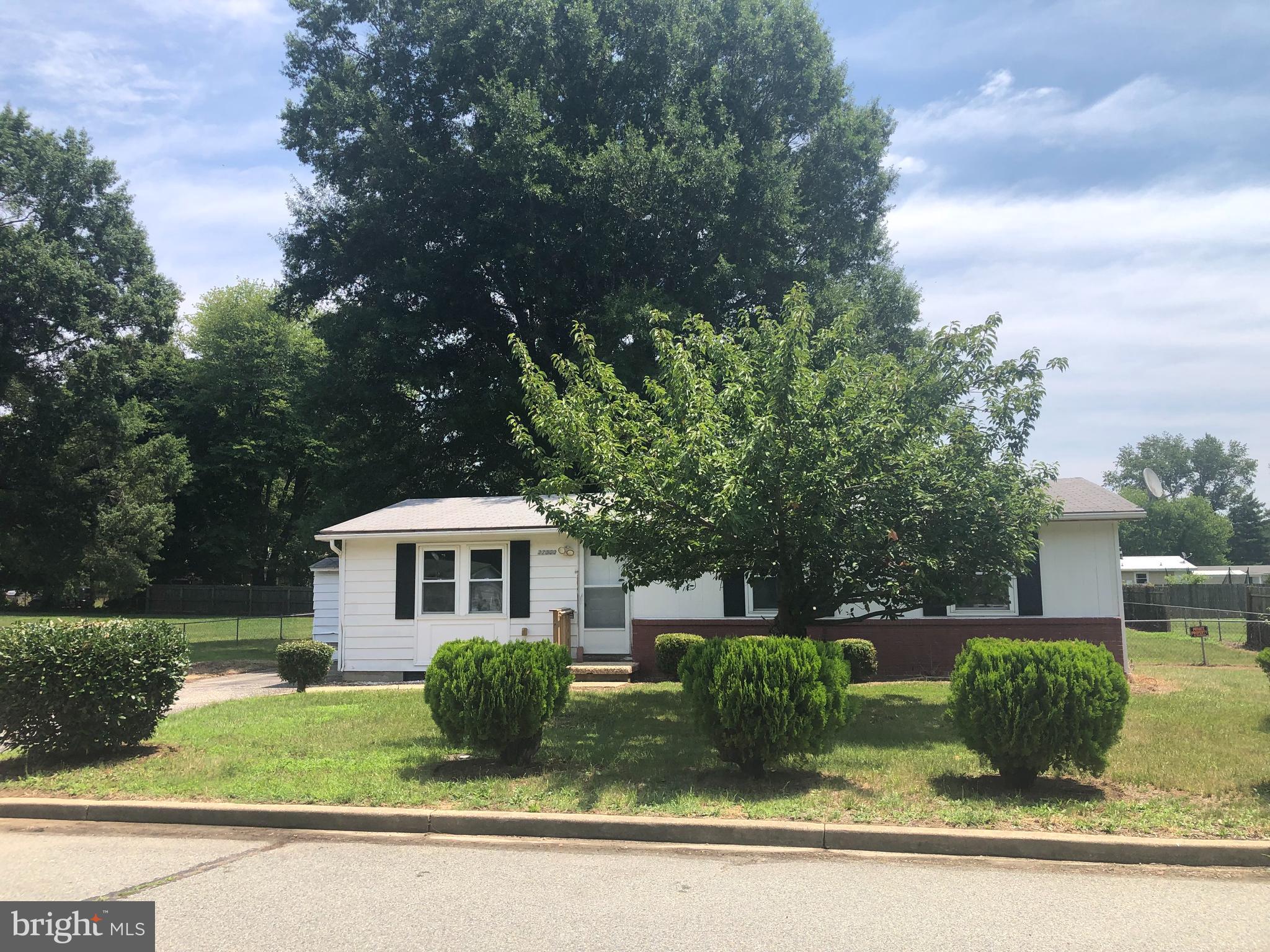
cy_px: 476
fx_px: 1027
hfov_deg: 63.4
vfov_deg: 49.7
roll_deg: +0.9
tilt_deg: +6.4
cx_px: 635
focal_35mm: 28
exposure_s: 1/1389
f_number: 1.8
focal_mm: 3.99
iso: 20
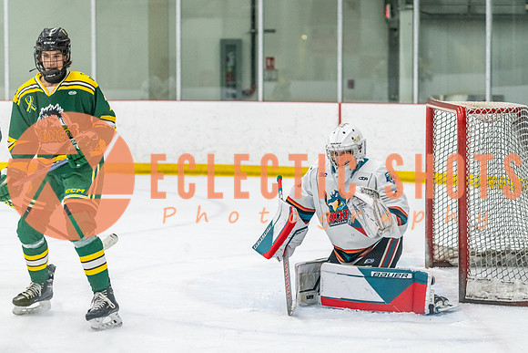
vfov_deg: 11.2
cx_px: 330
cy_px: 196
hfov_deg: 16.7
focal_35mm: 122
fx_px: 1795
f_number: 2.8
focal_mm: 98
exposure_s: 1/800
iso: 4000
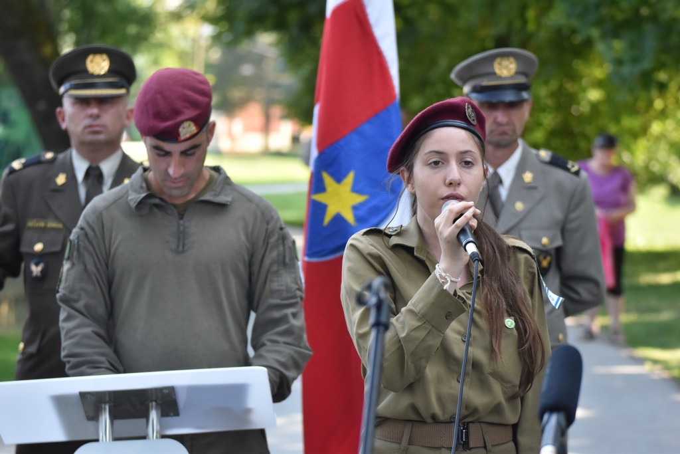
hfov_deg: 13.7
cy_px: 227
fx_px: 2834
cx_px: 340
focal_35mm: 150
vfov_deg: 9.2
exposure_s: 1/640
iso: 800
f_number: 4.2
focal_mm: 100
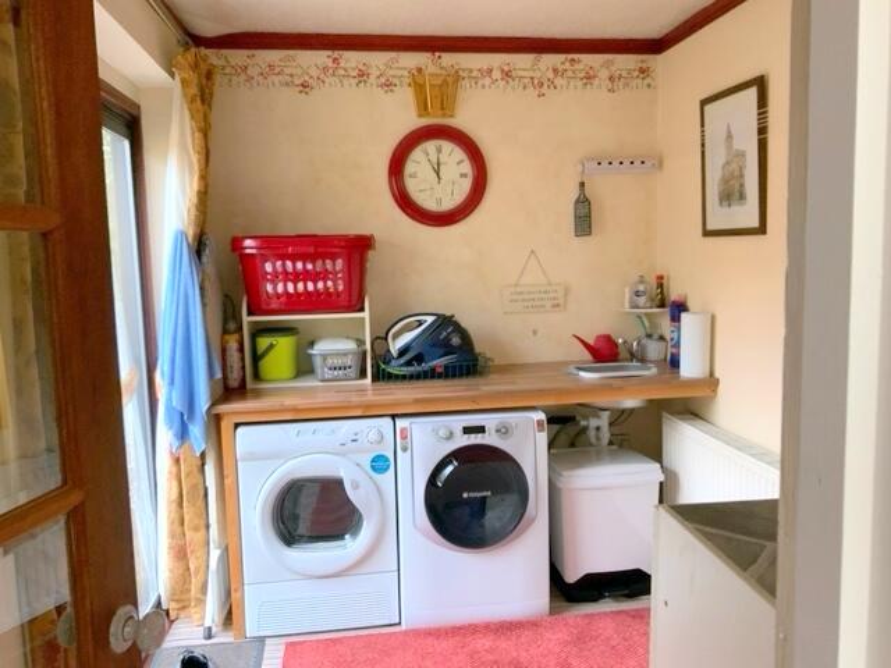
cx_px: 446
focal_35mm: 29
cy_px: 334
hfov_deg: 61.7
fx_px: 746
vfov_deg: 48.2
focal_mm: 3
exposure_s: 1/60
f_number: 1.8
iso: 125
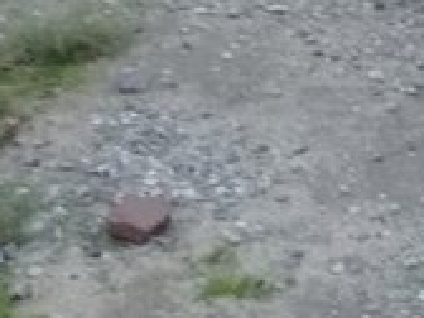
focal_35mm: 122
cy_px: -208
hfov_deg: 14.7
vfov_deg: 11.5
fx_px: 1494
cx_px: 689
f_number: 2.2
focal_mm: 3.3
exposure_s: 1/33
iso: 160
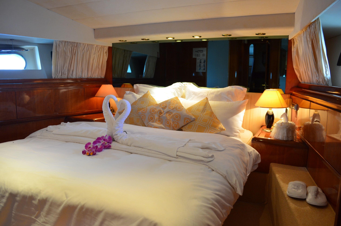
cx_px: 170
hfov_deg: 67.5
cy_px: 113
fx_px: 255
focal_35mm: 27
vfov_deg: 47.7
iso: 1100
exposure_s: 1/60
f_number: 4
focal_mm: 18
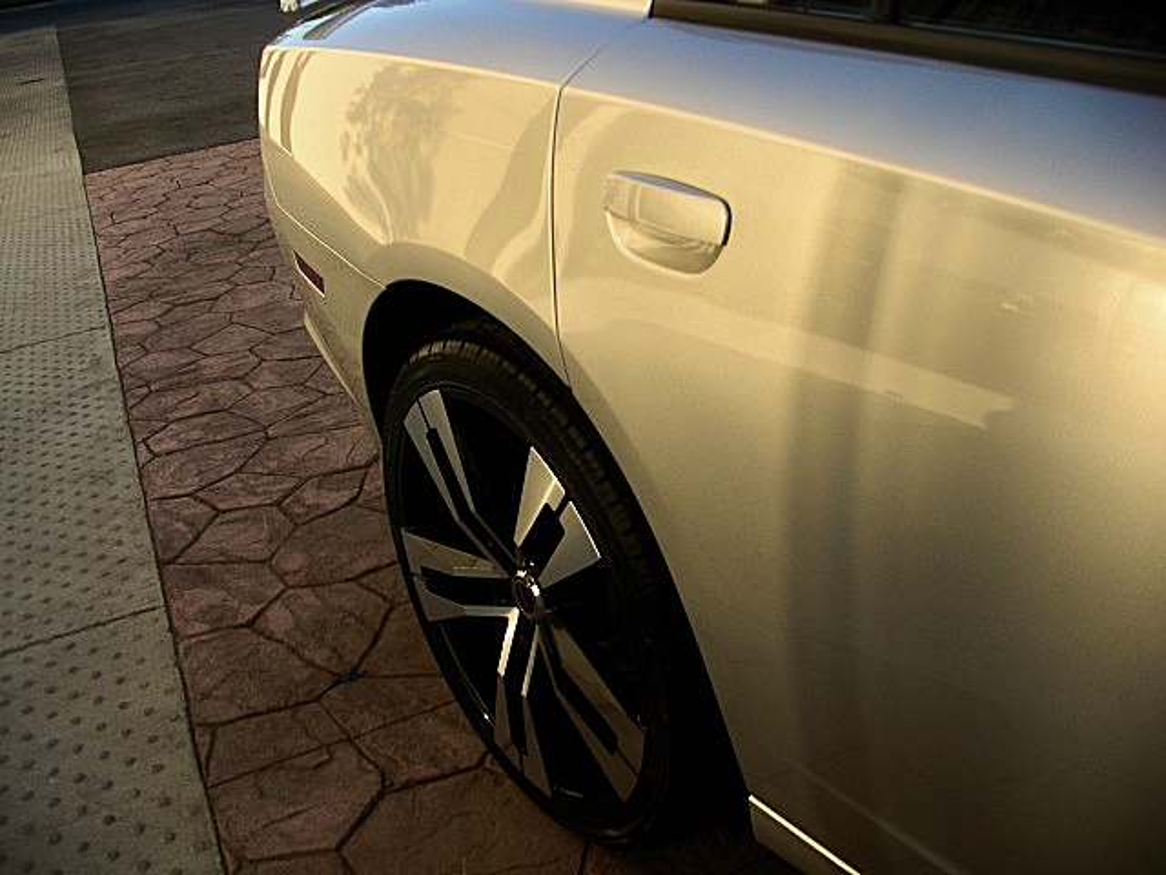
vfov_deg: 39.7
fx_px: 1213
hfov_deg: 51.4
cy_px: 438
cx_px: 583
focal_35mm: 36
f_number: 2.8
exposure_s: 1/250
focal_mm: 6.3
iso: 50
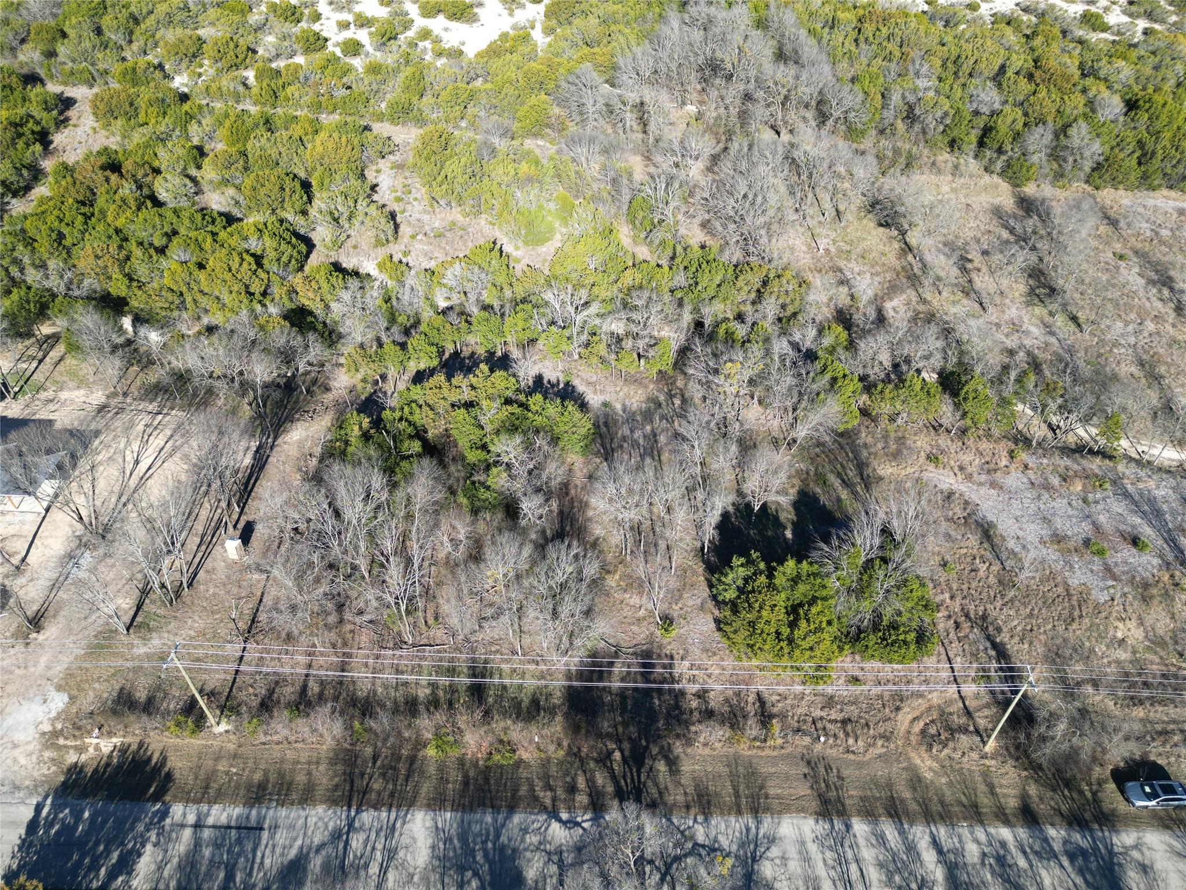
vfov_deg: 56.8
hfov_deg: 71.6
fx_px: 822
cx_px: 593
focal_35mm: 24
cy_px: 445
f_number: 1.7
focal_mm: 6.72
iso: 100
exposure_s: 1/1250
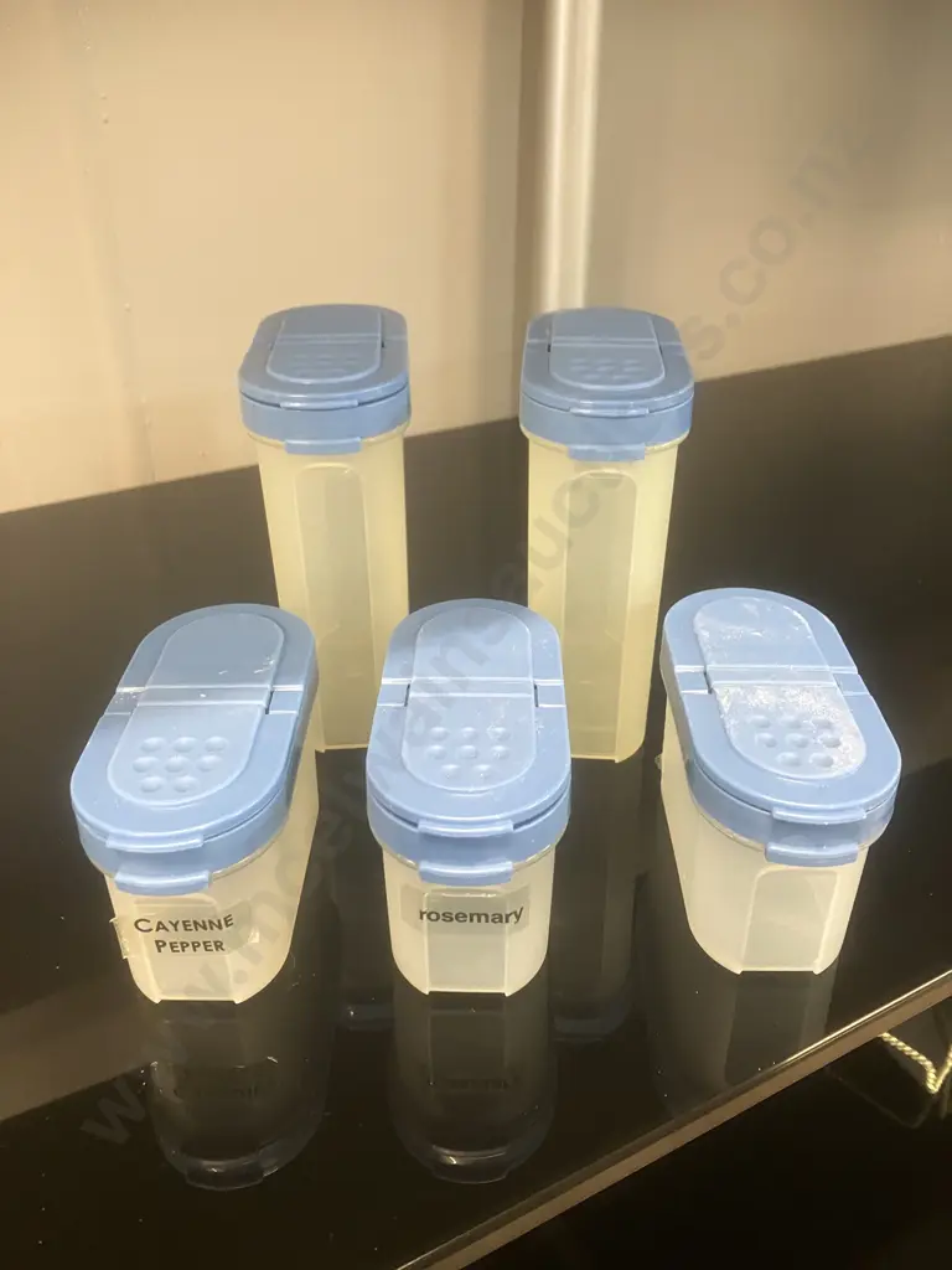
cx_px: 476
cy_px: 635
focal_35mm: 28
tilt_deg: -30.2
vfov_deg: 63.4
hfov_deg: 49.7
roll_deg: -0.8
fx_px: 1027
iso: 320
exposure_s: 1/33
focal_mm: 3.99
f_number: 1.8
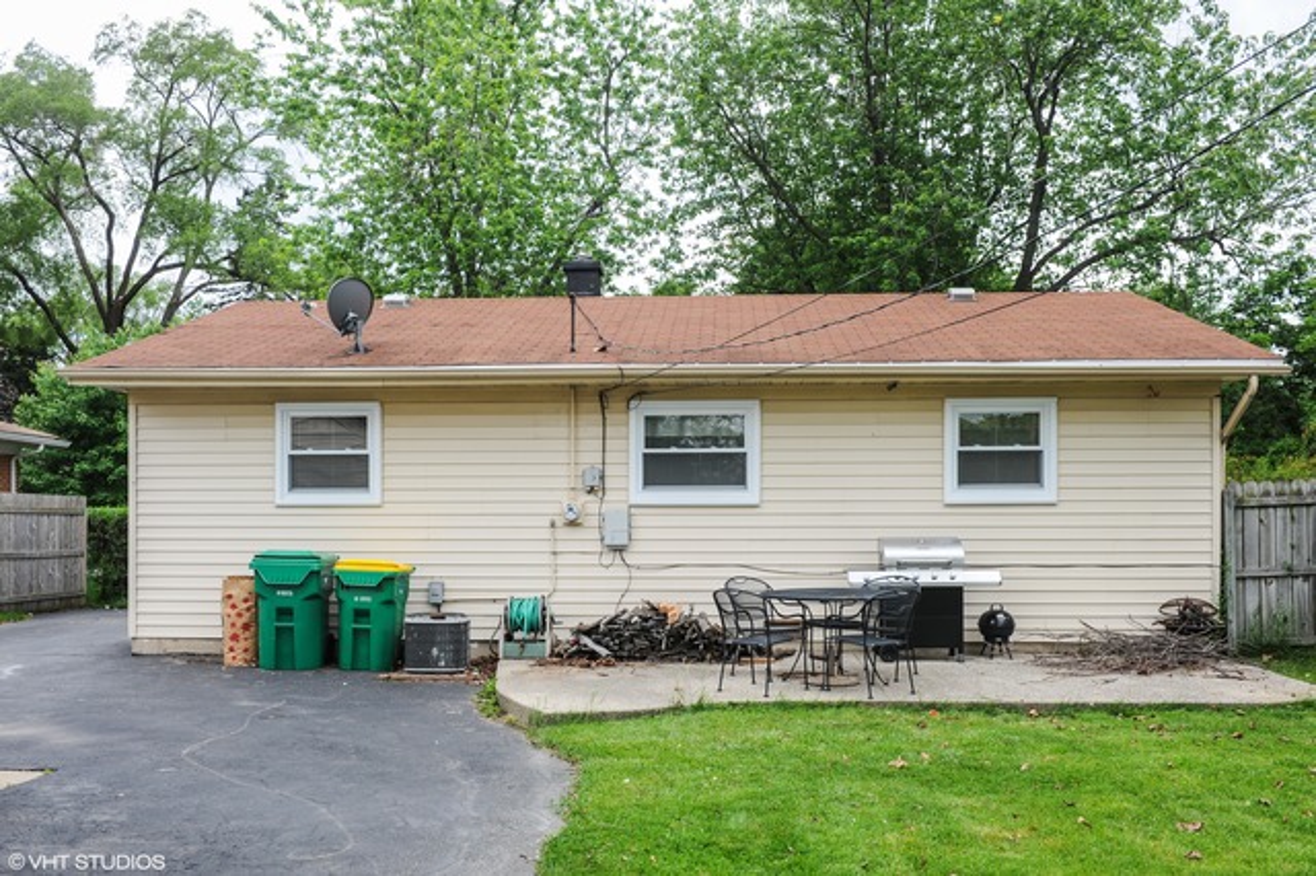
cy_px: 438
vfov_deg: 41.1
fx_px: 1169
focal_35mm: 32
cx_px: 658
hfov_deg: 58.7
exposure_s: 1/160
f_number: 8
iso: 200
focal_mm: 32
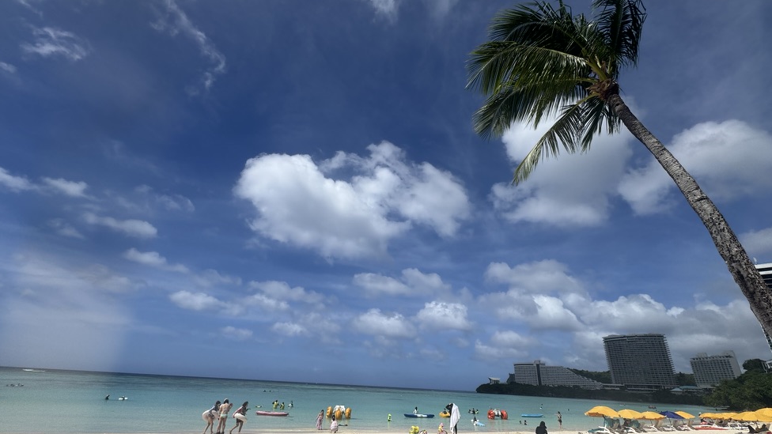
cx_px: 399
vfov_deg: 66.9
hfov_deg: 99.3
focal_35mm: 16
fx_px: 328
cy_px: 239
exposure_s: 1/3906
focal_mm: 2.22
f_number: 2.2
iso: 40
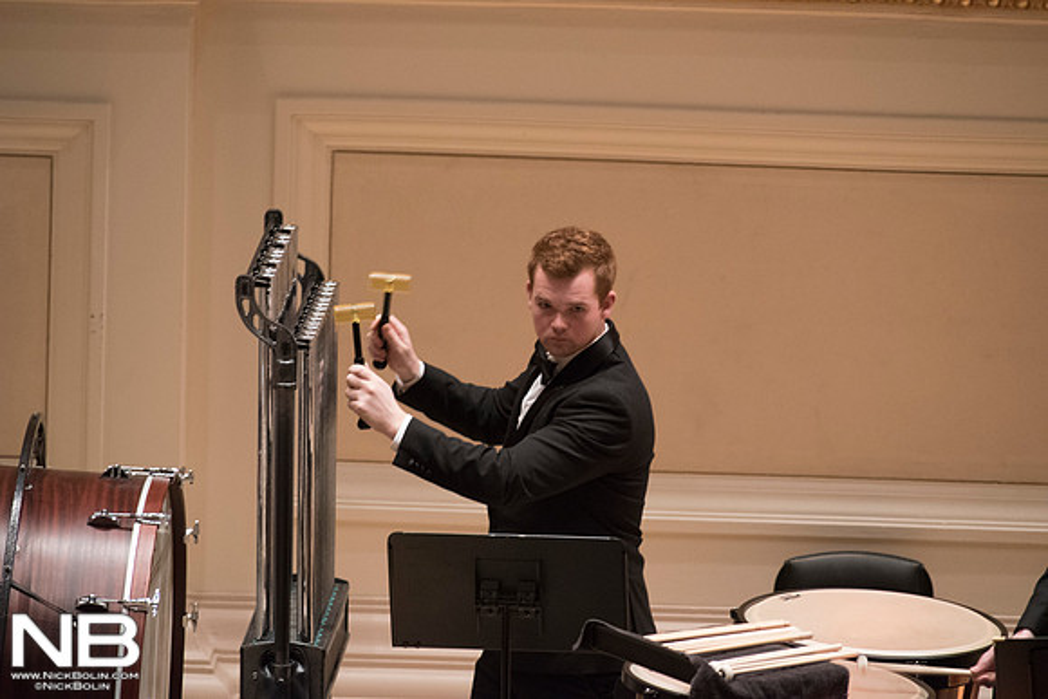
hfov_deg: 3.4
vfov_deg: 2.3
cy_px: 350
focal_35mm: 600
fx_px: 17470
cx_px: 524
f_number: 5.6
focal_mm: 600
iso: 6400
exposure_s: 1/125
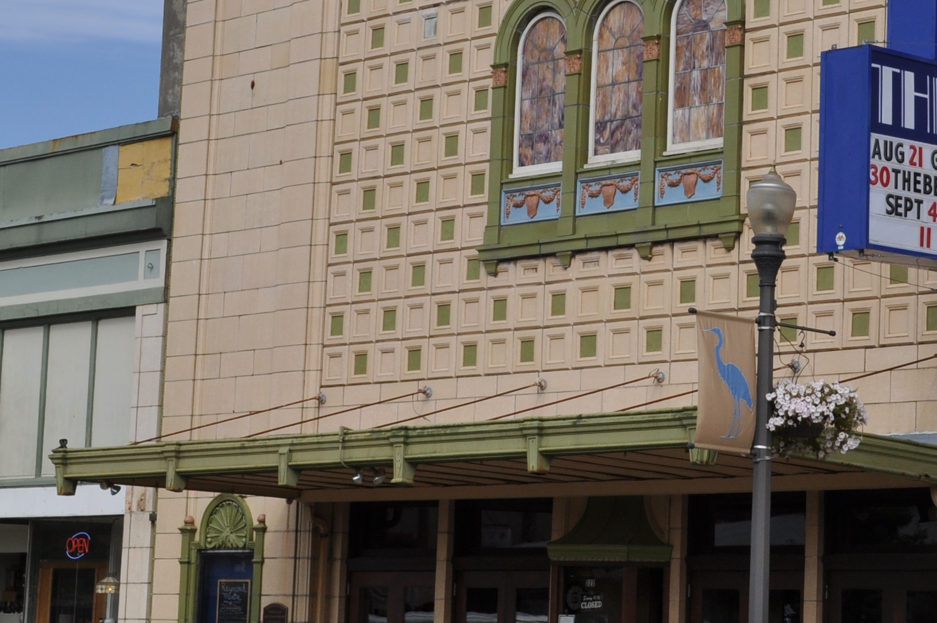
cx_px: 722
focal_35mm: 110
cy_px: 150
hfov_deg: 18.4
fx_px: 2867
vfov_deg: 12.4
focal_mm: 29
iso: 200
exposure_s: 1/500
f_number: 11
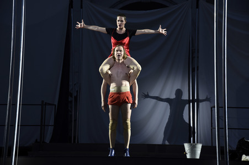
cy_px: 82
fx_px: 587
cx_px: 124
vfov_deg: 16.0
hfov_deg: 23.9
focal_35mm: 85
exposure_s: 1/100
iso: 800
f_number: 6.3
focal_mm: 85
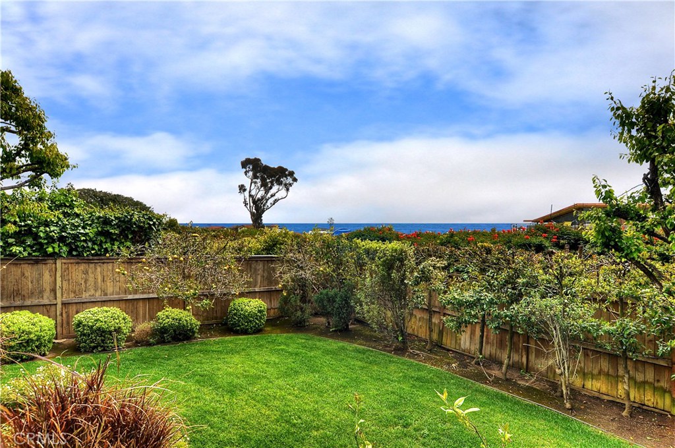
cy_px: 224
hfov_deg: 90.1
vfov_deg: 67.2
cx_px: 338
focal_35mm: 18
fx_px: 337
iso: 200
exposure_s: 1/800
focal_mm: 12
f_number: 7.1
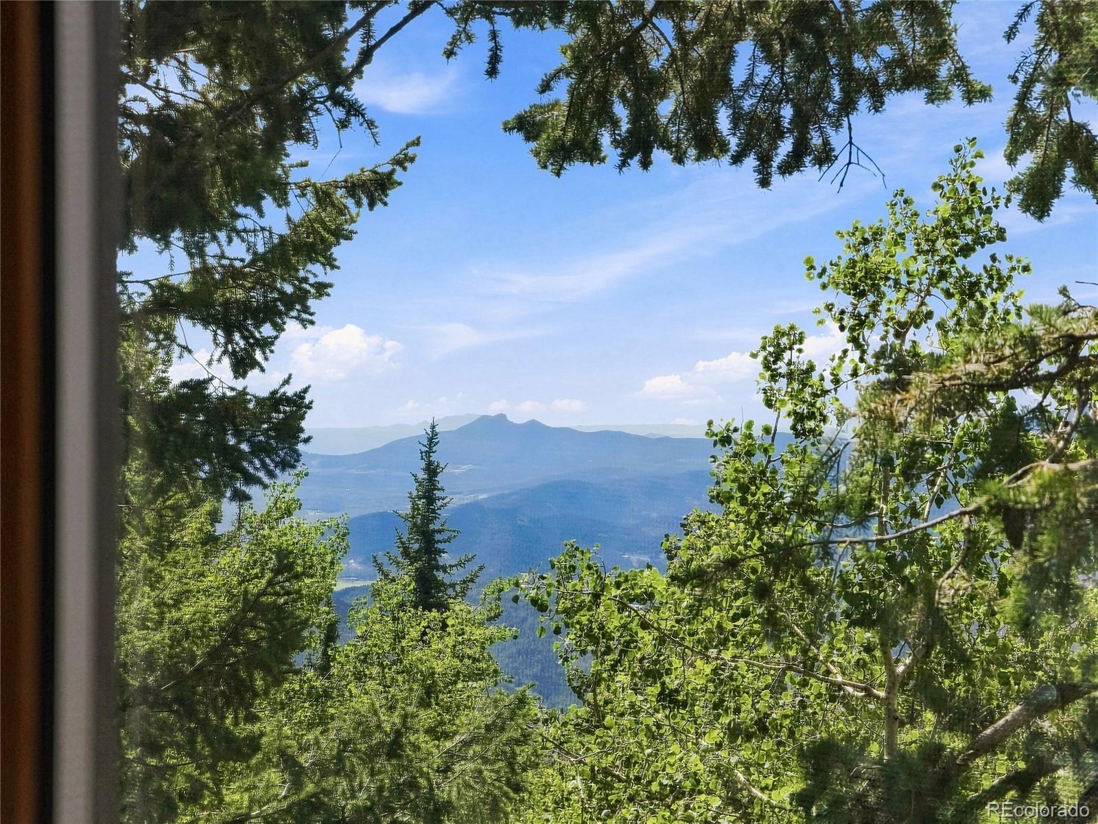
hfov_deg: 19.6
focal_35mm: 100
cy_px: 412
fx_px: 3172
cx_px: 549
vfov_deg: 14.8
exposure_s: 1/640
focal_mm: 16.9
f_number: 2.8
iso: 25
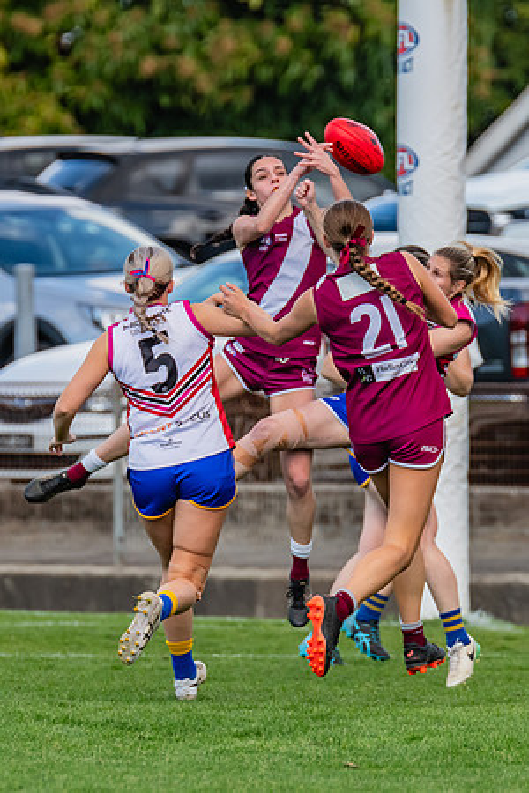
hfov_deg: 2.0
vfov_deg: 3.0
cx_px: 226
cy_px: 334
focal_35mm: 685
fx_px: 15102
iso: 800
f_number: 5.6
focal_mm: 360
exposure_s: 1/1600
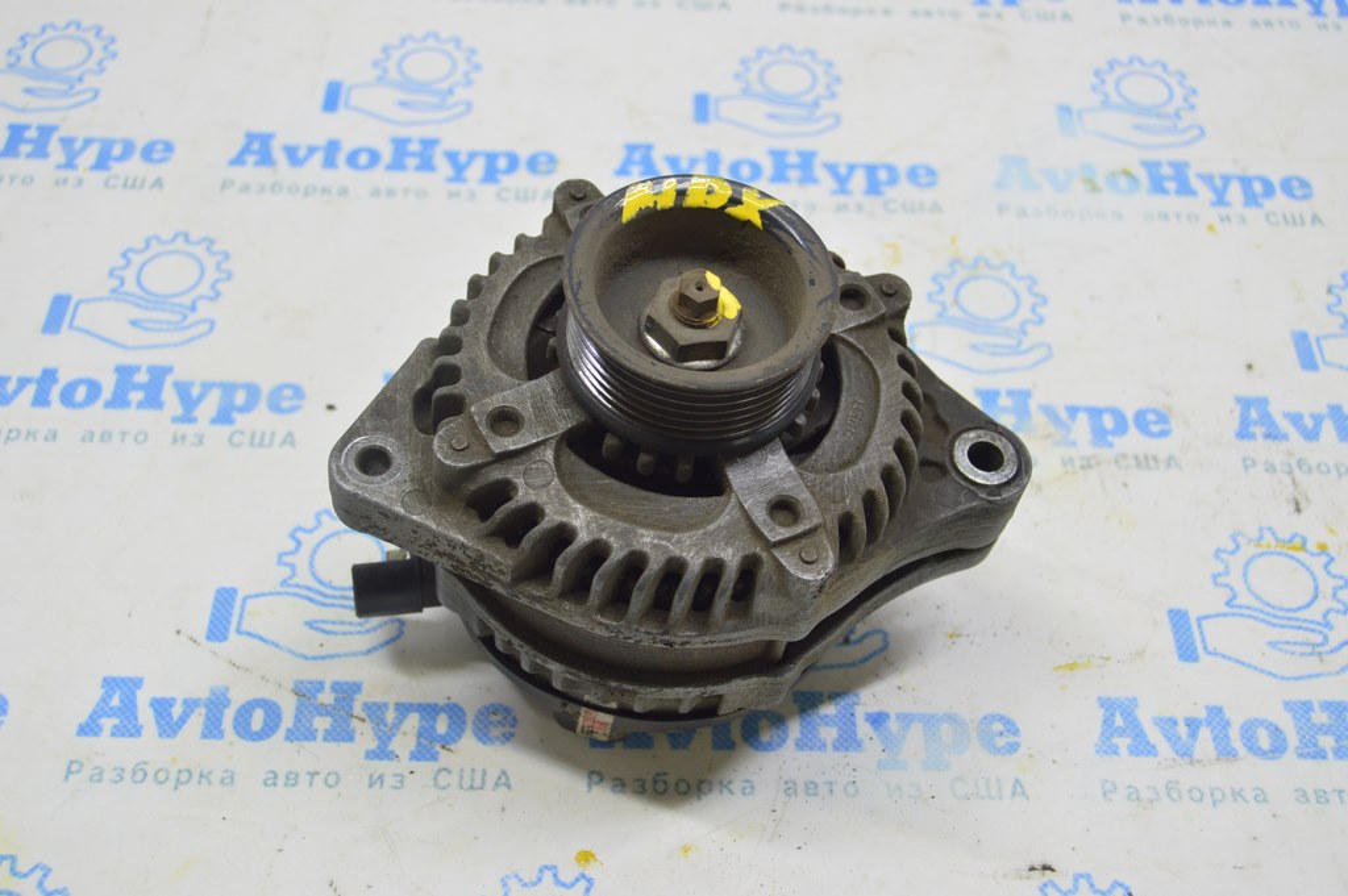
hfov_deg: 43.6
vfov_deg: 29.8
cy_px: 448
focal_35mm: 45
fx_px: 1684
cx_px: 674
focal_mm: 30
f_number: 5.6
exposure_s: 1/20
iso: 400
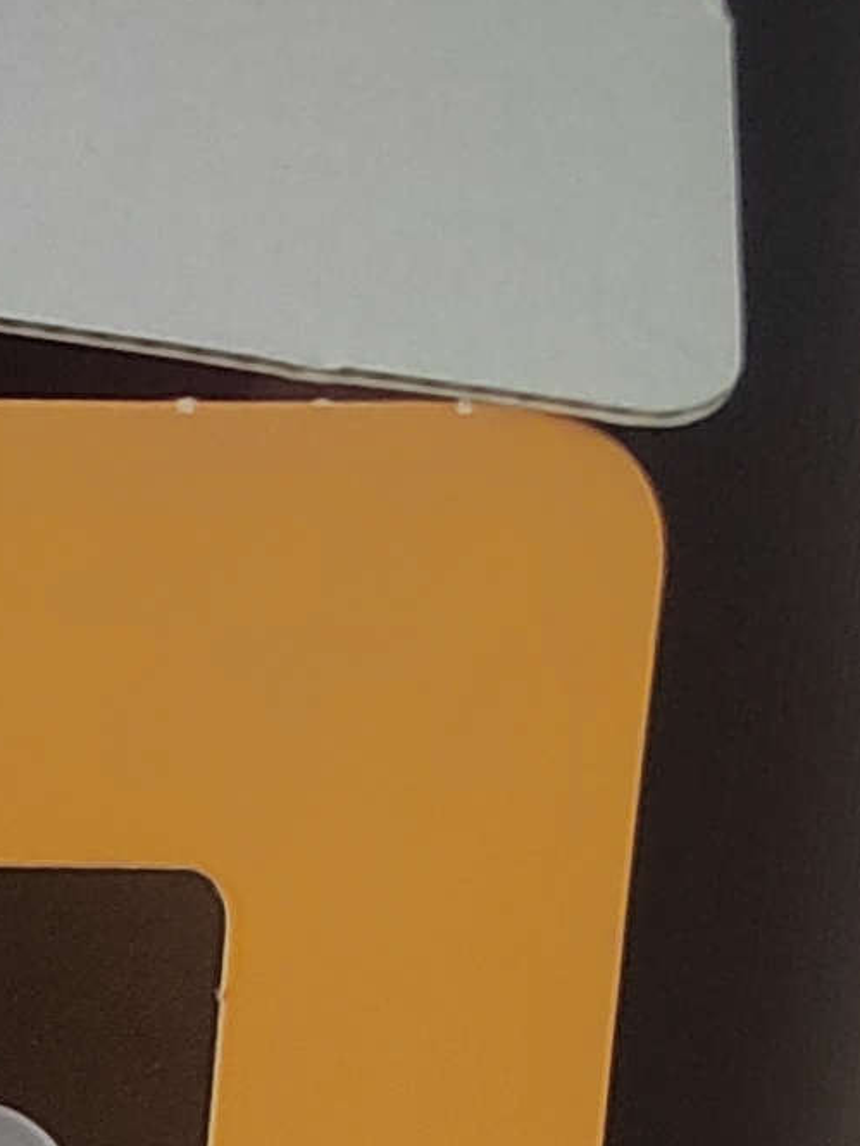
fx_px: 4470
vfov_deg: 11.1
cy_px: 3107
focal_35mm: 135
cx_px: -989
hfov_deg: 10.0
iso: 1671
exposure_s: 1/50
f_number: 1.9
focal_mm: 5.52
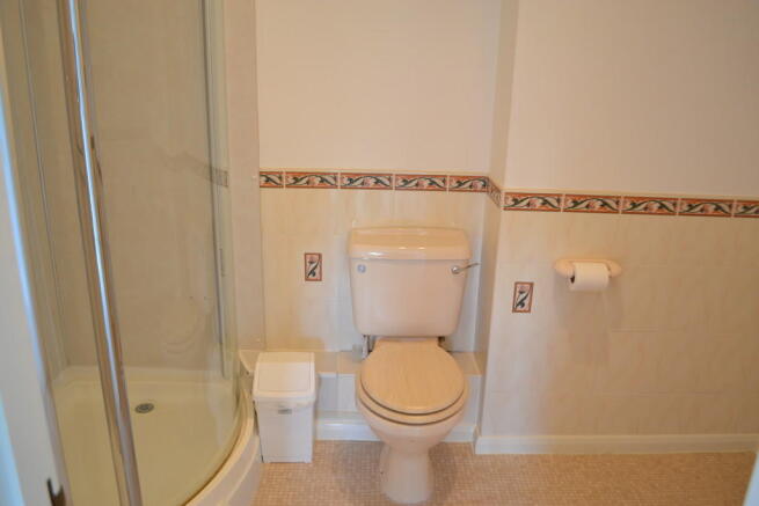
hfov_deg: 67.4
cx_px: 380
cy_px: 253
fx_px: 569
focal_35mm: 27
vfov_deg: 48.0
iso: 400
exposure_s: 1/20
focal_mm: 18
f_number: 3.5
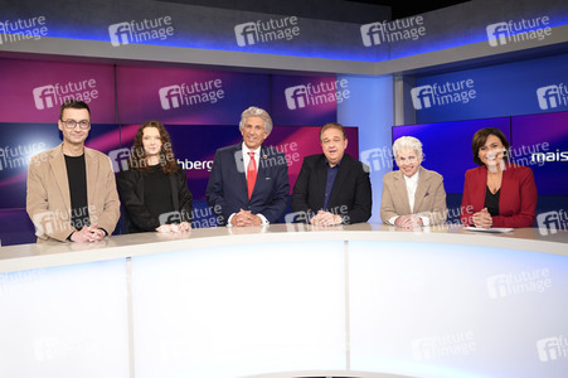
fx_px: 441
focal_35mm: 28
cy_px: 189
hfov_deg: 65.5
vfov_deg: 46.3
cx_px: 284
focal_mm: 28
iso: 2000
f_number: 5
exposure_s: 1/125
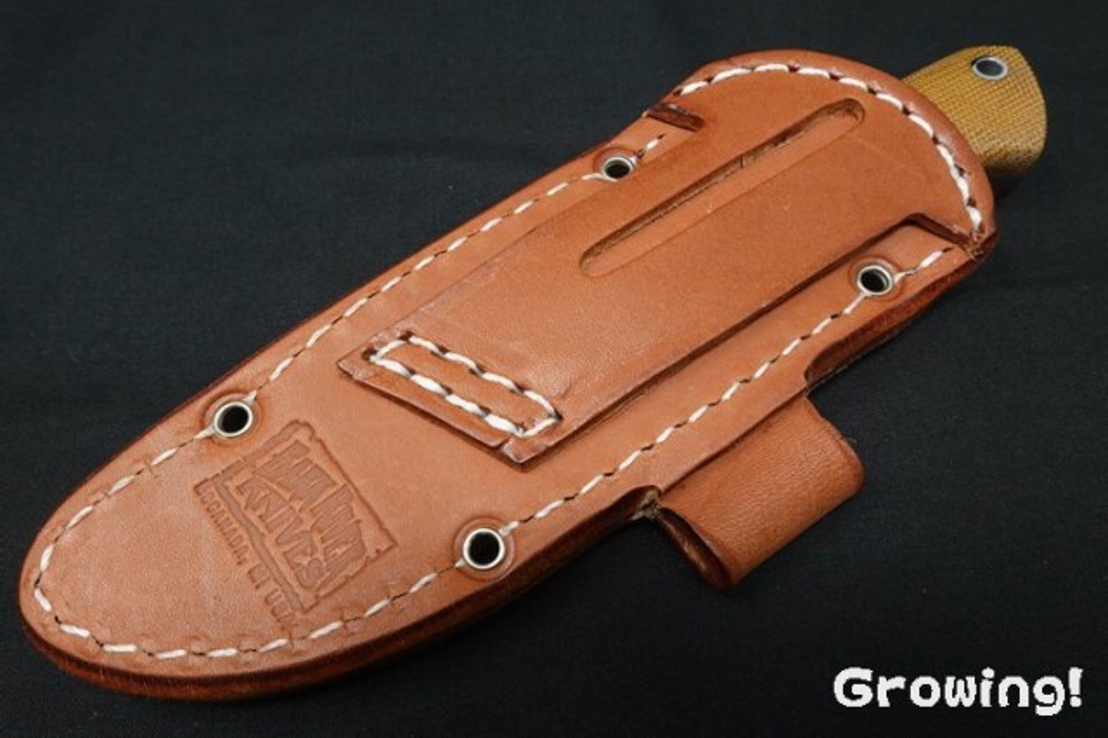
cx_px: 554
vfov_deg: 53.1
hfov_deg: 73.8
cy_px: 369
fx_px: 738
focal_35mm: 24
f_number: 8
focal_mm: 9
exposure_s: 1/30
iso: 640
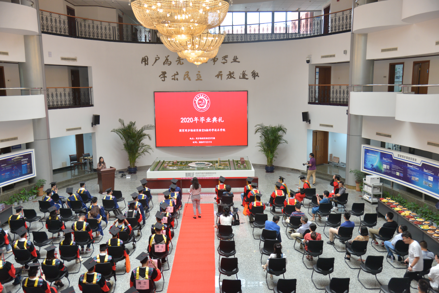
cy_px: 146
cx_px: 220
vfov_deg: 35.1
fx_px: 464
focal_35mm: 38
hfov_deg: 50.7
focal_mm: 38
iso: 800
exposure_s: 1/125
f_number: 4
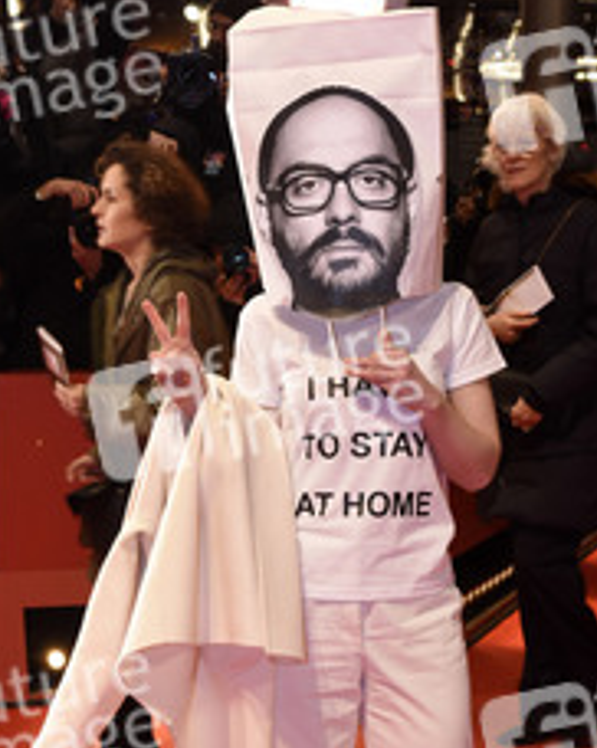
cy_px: 568
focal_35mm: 79
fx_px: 1747
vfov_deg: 23.9
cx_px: 351
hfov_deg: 19.4
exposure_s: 1/125
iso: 1250
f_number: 5.6
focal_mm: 32
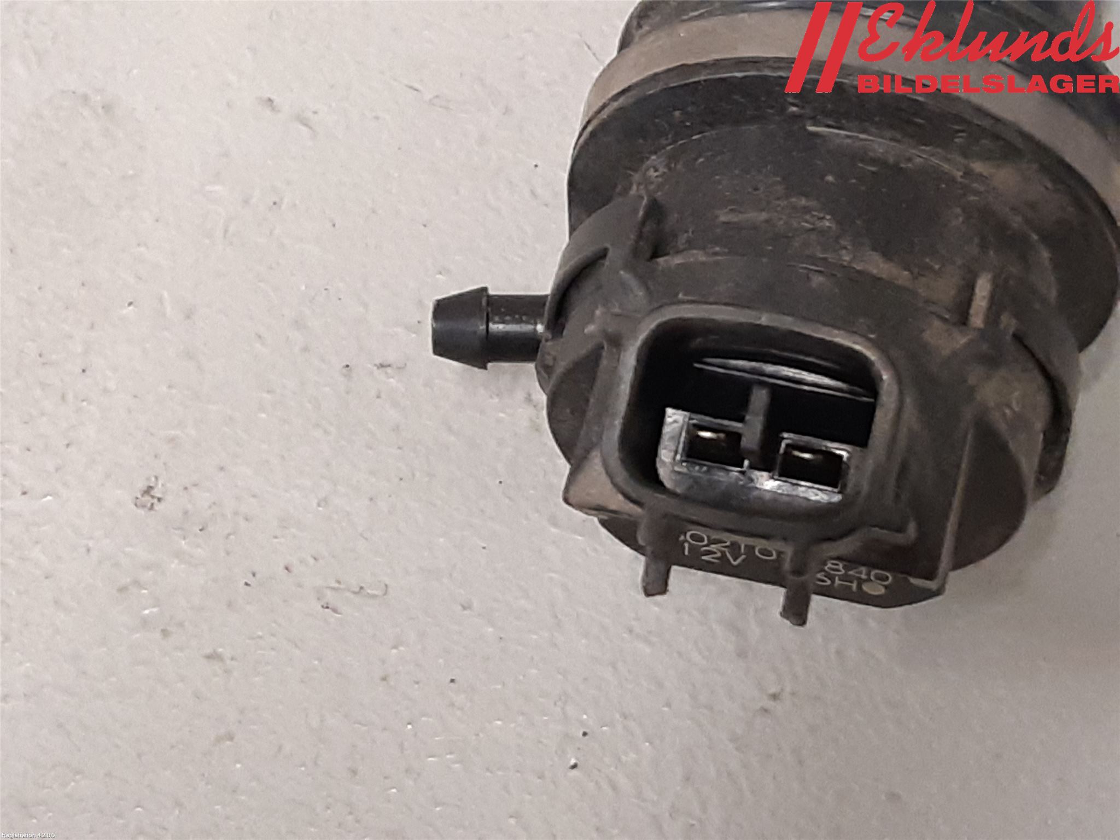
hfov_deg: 67.3
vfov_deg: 53.1
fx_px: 841
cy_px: 420
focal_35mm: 26
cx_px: 560
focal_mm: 3.93
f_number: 1.7
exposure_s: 1/50
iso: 250
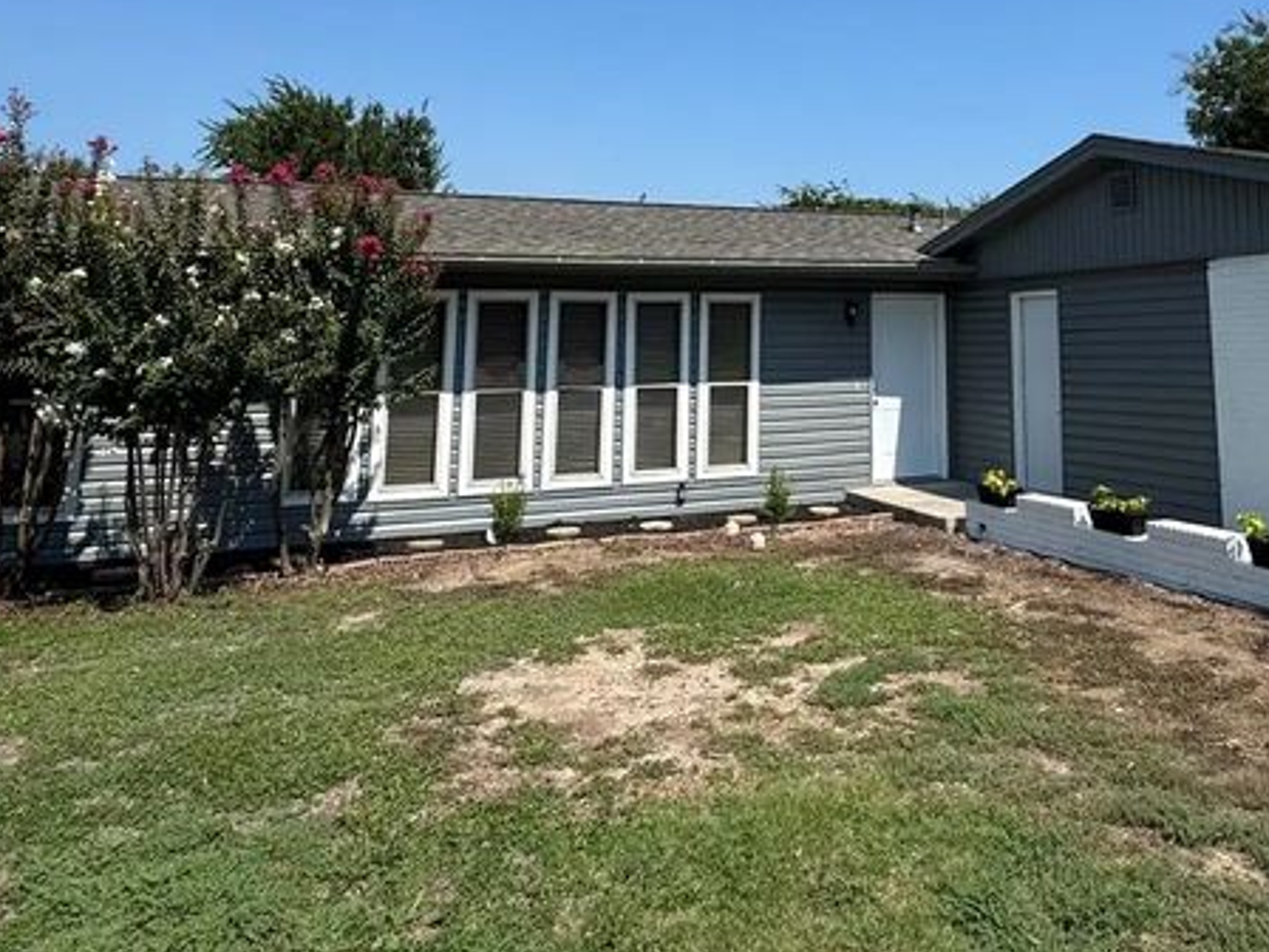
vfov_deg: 41.5
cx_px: 870
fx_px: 1173
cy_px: 139
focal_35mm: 32
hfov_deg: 55.4
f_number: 2.2
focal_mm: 2.22
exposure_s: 1/2083
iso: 50
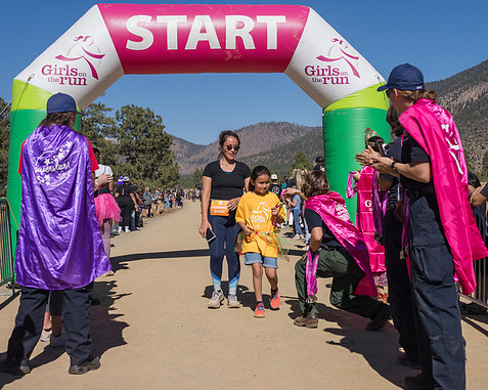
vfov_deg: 29.7
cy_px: 204
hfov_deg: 36.6
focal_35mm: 51
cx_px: 272
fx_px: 736
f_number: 4
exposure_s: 1/8000
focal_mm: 25.1
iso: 320
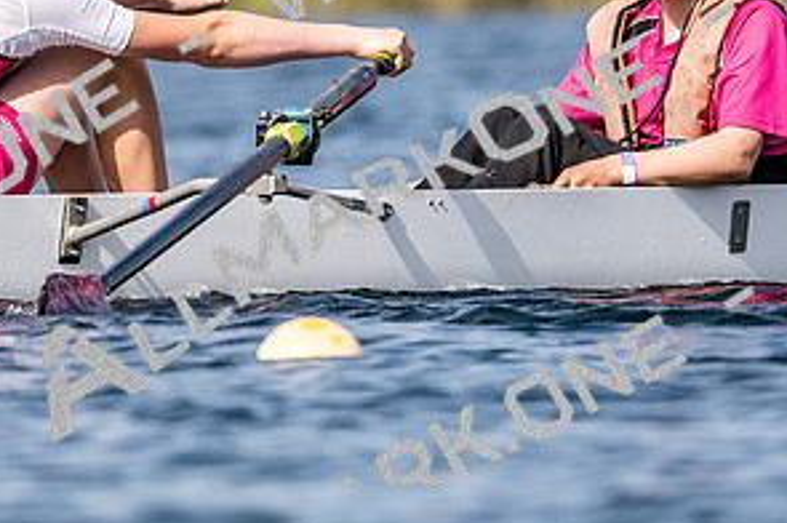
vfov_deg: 1.2
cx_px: 582
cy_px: 29
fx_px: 25789
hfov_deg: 1.7
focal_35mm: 1181
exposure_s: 1/2500
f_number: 4.5
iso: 180
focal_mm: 400
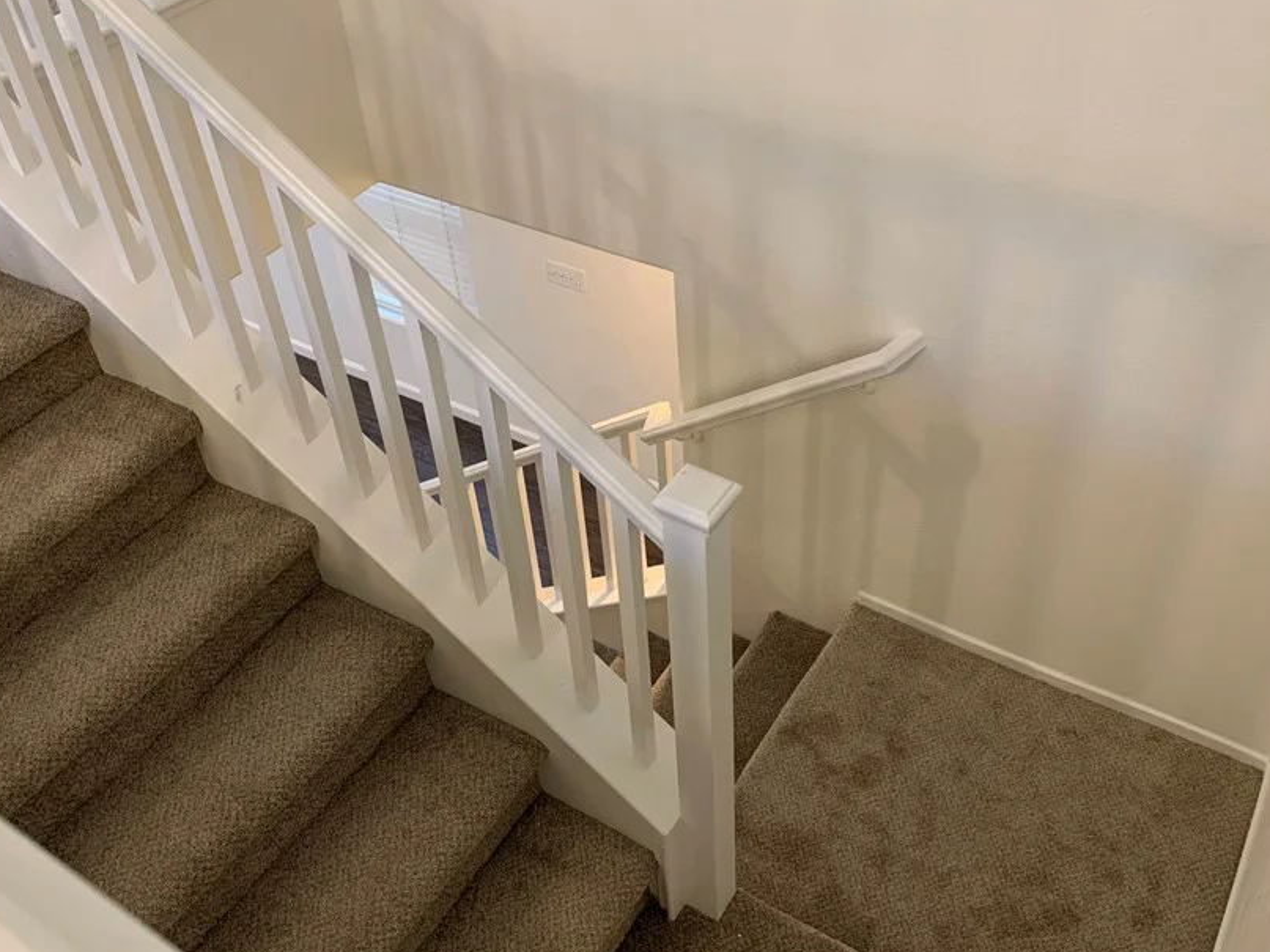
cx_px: 636
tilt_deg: -40.2
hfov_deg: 55.4
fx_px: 1211
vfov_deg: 42.8
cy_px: 395
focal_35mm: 33
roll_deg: +4.4
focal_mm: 4.25
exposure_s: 1/60
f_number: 1.8
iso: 200
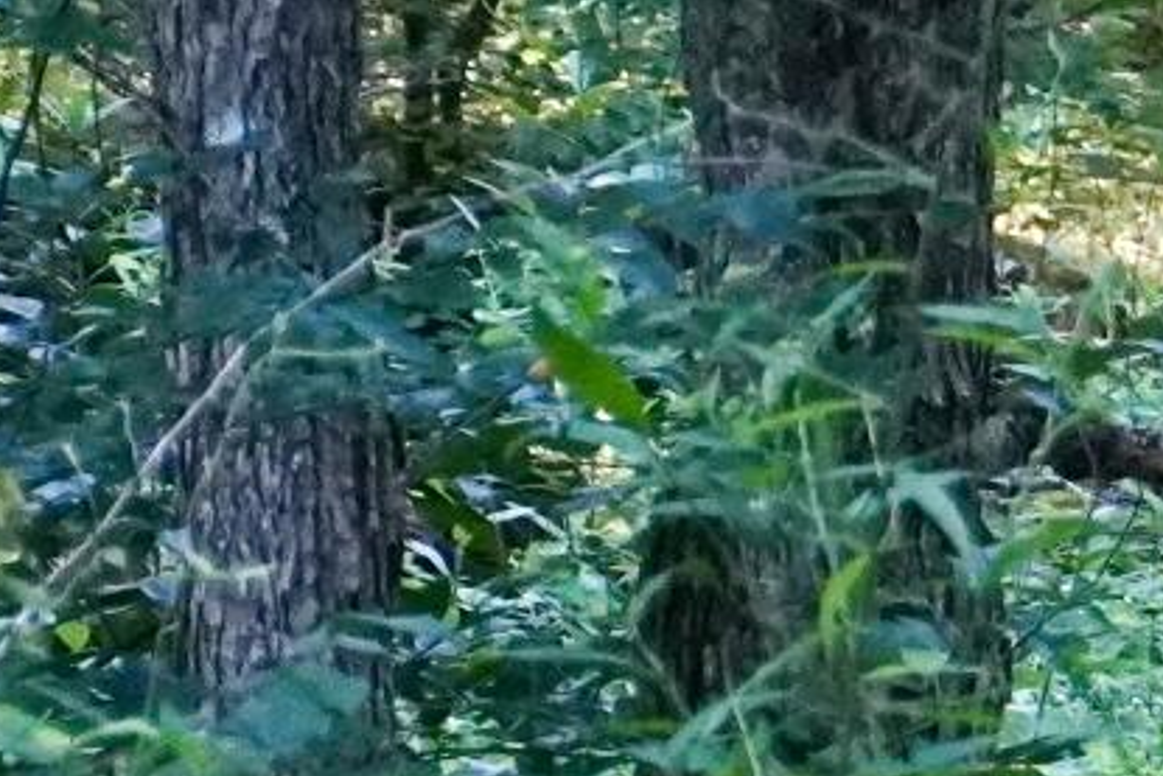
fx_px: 32593
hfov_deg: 2.0
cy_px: 331
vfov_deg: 1.4
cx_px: 3780
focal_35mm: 1009
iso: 4000
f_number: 5.6
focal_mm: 93
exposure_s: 1/160
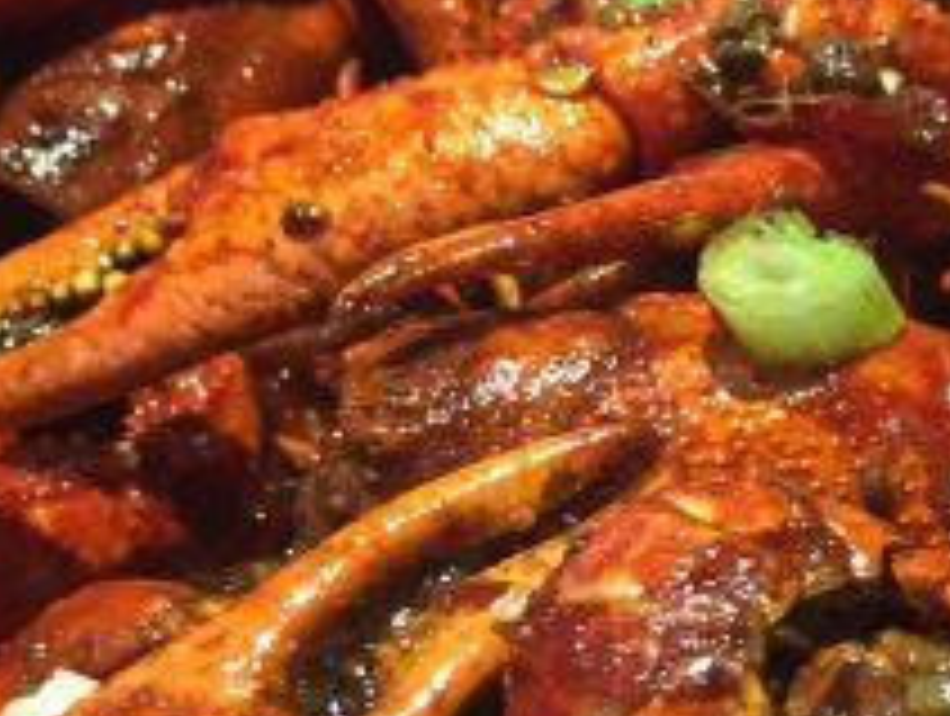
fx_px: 2639
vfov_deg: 15.4
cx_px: 882
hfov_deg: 20.0
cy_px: 448
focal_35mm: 96
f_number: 2.2
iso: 250
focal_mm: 4.15
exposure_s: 1/20
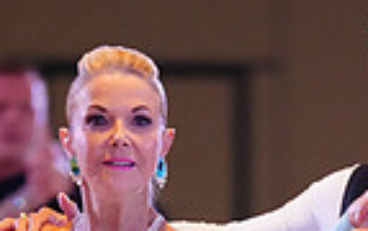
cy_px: 495
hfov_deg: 2.5
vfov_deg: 1.6
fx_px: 8290
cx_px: 282
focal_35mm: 825
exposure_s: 1/500
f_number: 2.8
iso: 5000
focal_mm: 200
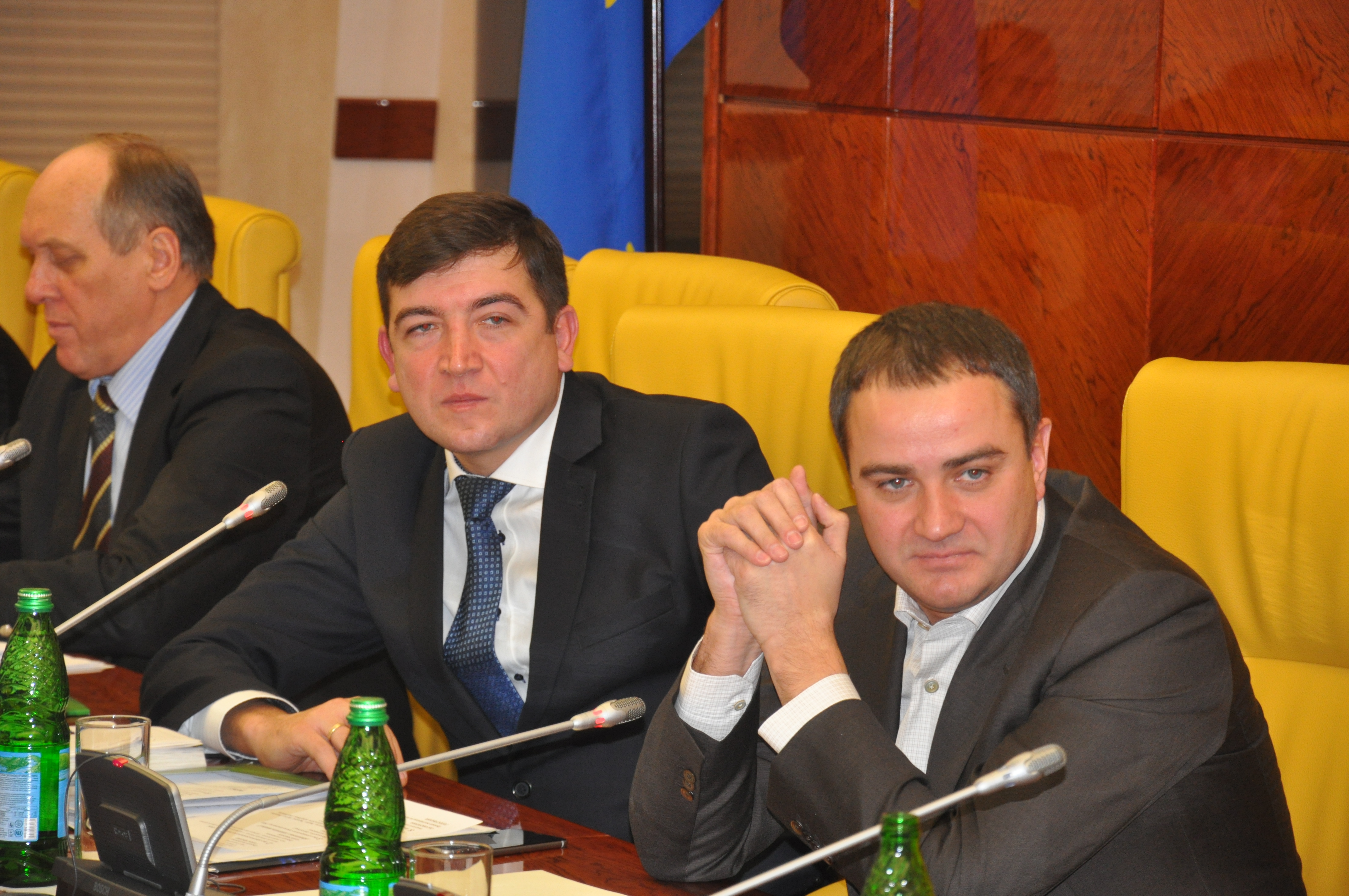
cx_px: 674
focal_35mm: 158
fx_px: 5895
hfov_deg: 13.1
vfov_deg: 8.7
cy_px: 448
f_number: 5.6
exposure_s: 1/60
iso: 800
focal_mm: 105
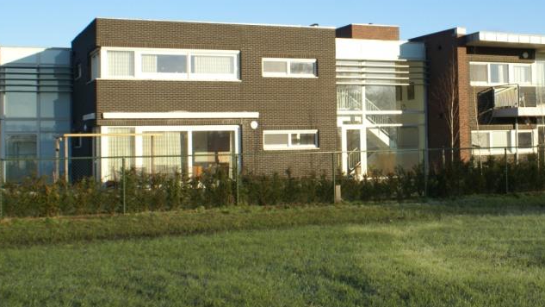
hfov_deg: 36.6
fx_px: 809
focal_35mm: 56
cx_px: 390
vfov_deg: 21.4
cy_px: 112
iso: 100
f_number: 10
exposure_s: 1/80
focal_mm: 22
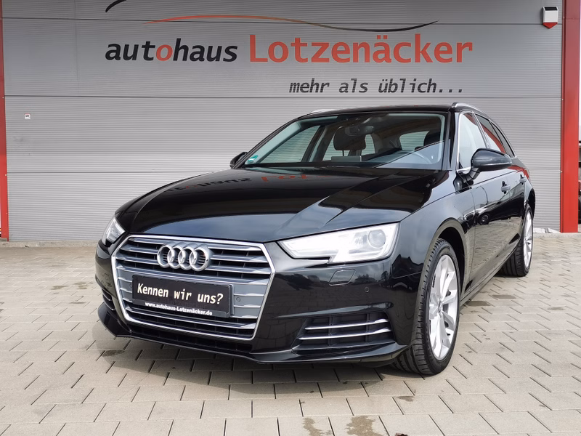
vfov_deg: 39.7
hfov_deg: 51.4
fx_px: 604
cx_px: 290
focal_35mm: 36
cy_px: 218
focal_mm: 5.58
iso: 50
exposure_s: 1/1166
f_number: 1.8
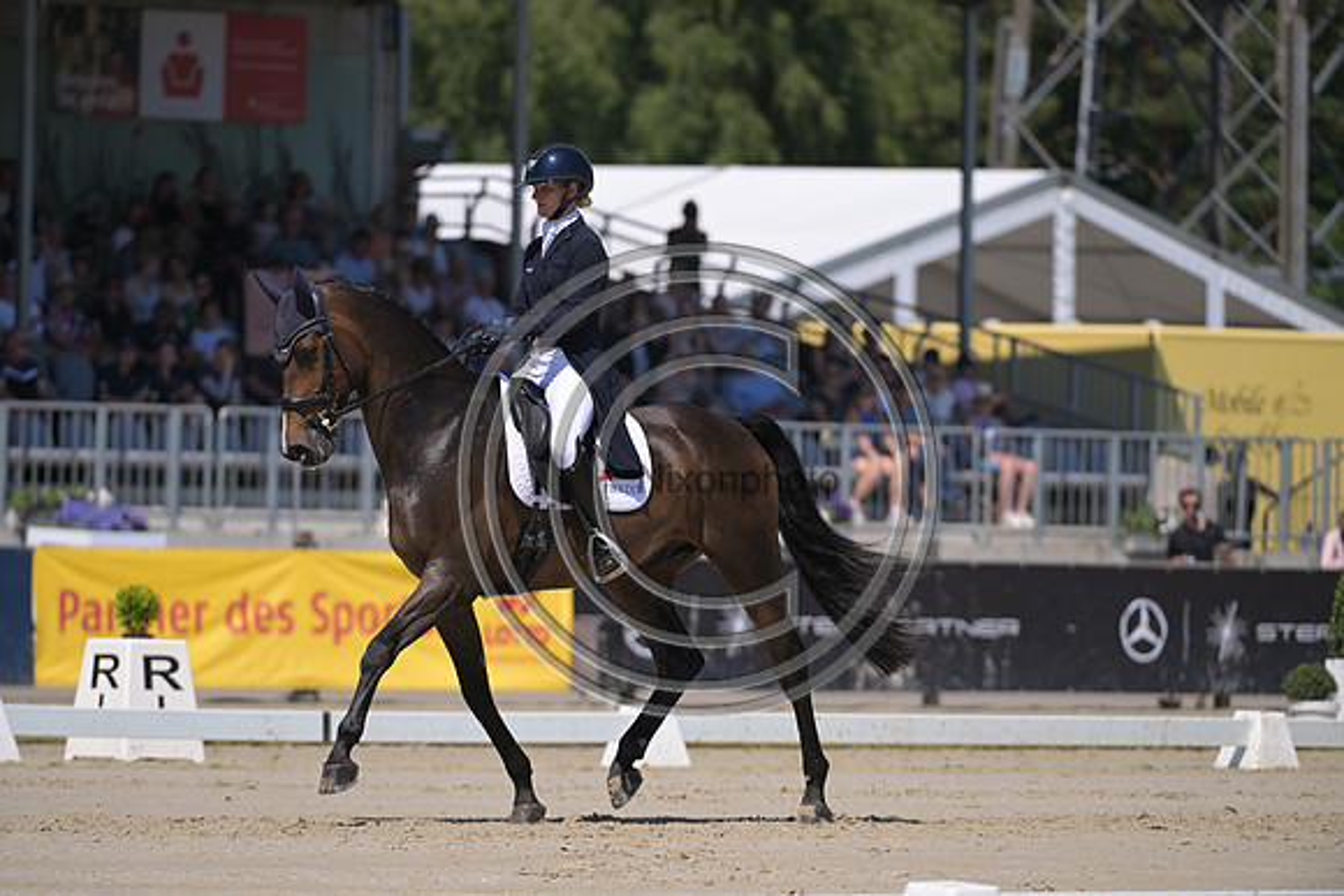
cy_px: 448
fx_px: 12322
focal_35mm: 330
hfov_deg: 6.2
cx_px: 672
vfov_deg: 4.2
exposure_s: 1/1250
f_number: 5
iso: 160
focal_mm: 330
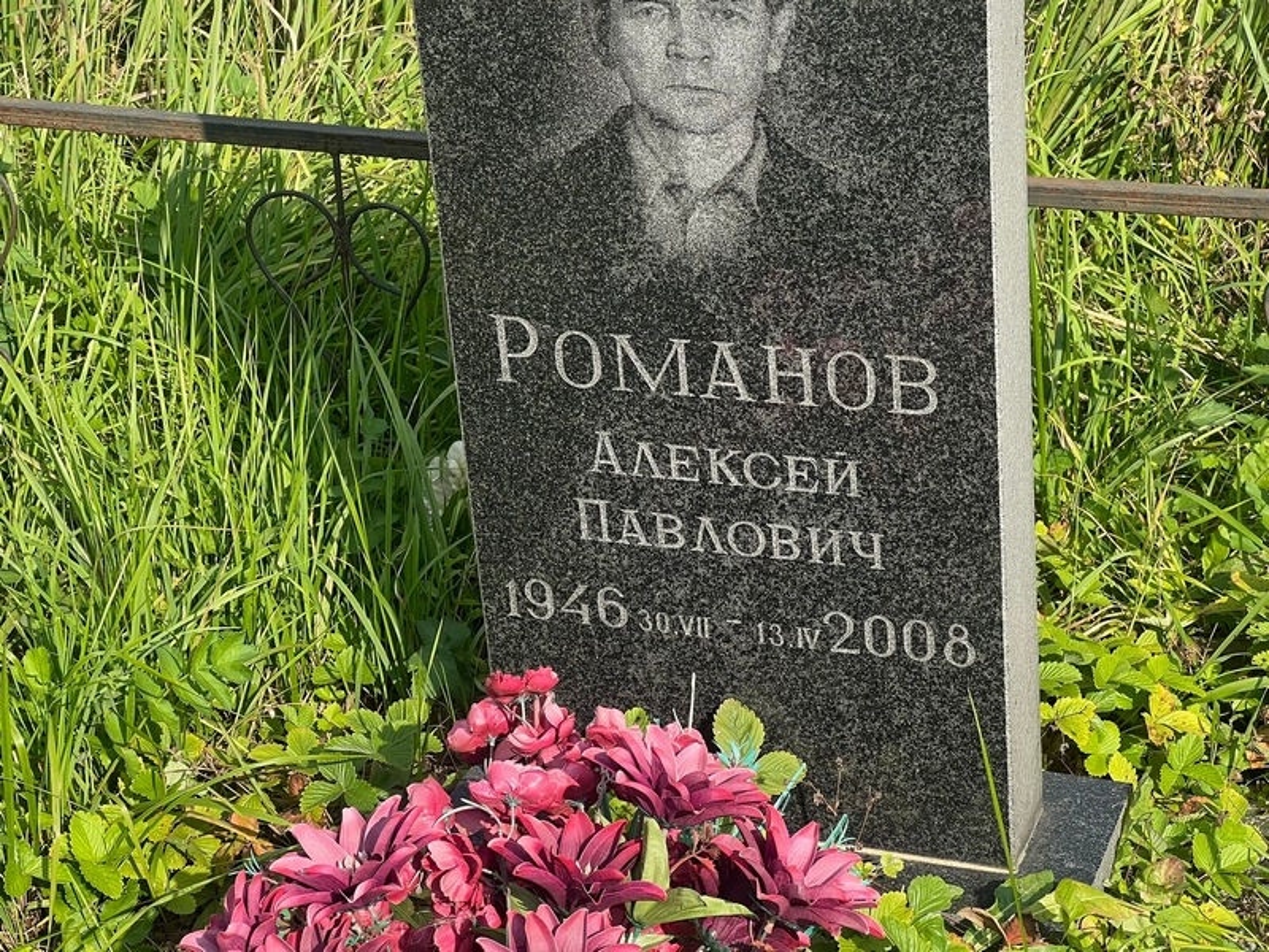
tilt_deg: -23.0
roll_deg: +4.3
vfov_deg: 19.1
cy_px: 476
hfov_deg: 25.3
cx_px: 634
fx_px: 2823
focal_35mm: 77
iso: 32
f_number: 2.8
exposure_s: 1/396
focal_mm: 9
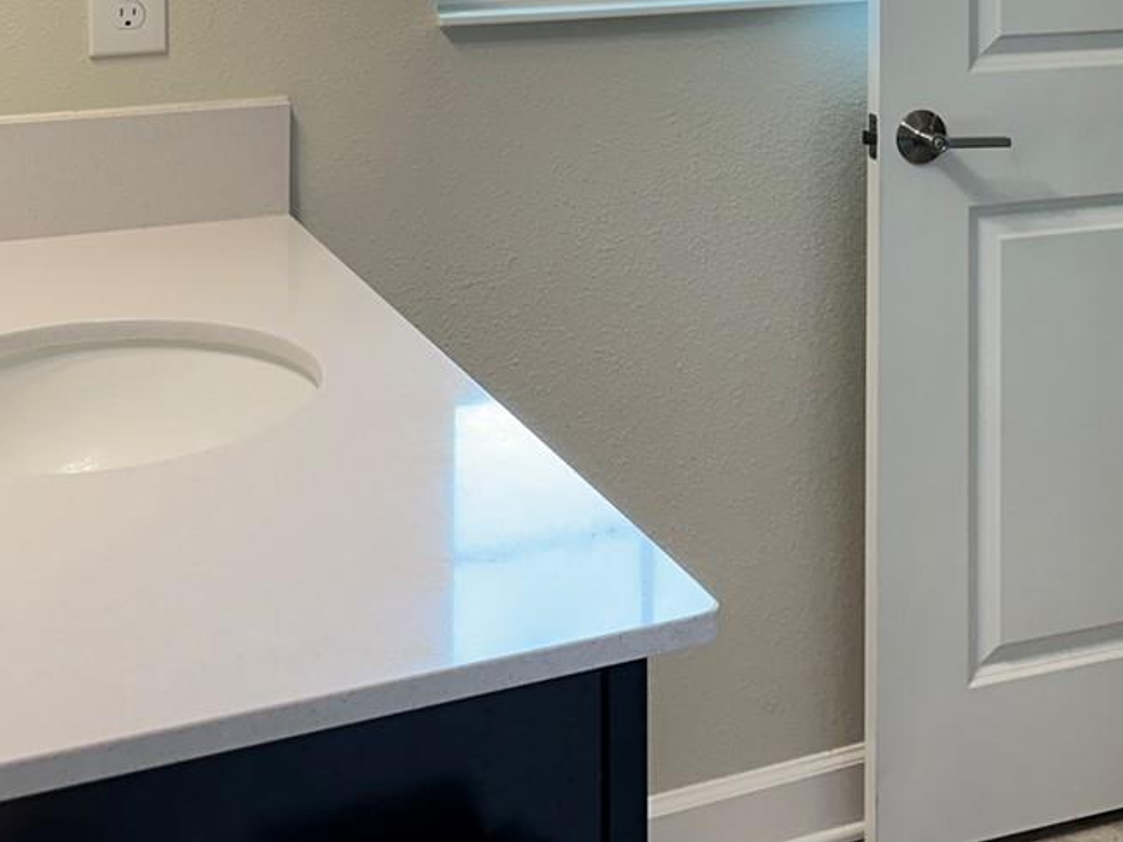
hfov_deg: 31.8
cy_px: -179
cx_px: 909
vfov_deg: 22.7
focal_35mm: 59
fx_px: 1914
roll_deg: -0.1
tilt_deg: -1.3
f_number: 1.78
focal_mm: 6.86
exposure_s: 1/120
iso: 200
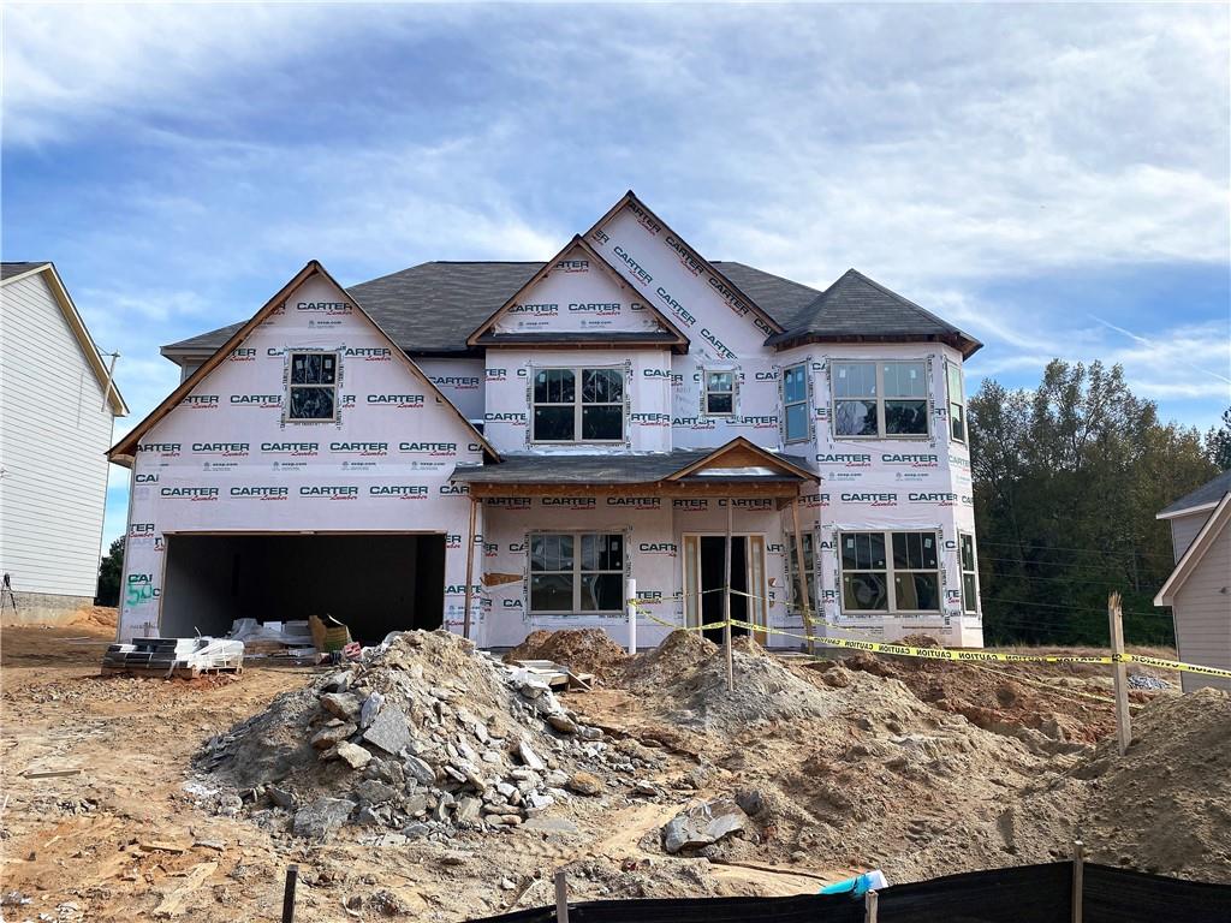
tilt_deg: +11.4
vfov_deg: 53.1
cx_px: 616
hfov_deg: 67.3
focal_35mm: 26
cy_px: 462
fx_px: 925
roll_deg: -0.8
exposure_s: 1/2571
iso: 32
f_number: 1.8
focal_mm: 4.25
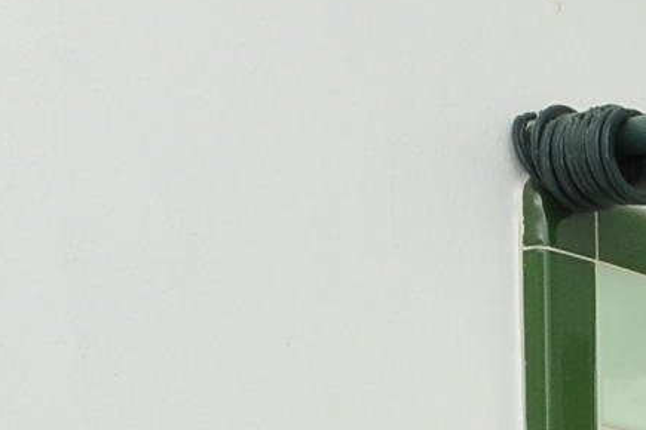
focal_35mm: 124
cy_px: 1447
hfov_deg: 14.0
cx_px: 1273
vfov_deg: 8.5
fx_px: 2225
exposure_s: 1/60
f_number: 13
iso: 1000
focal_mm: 18
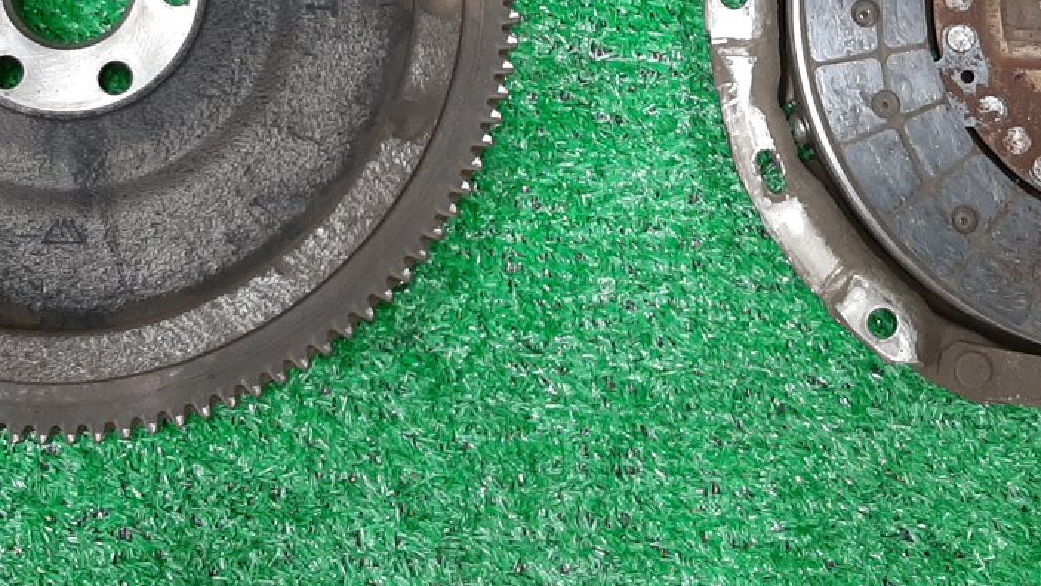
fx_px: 1602
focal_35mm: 58
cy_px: 74
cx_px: 539
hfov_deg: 36.0
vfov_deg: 20.4
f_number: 1.7
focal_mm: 3.93
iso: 137
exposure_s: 1/50
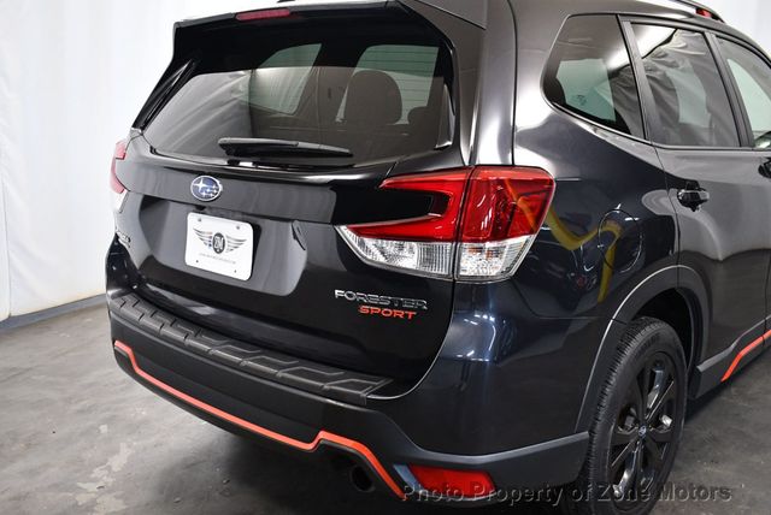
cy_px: 258
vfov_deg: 36.9
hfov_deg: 53.1
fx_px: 772
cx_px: 386
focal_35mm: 36
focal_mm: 18
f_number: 3.5
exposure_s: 1/125
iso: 1250
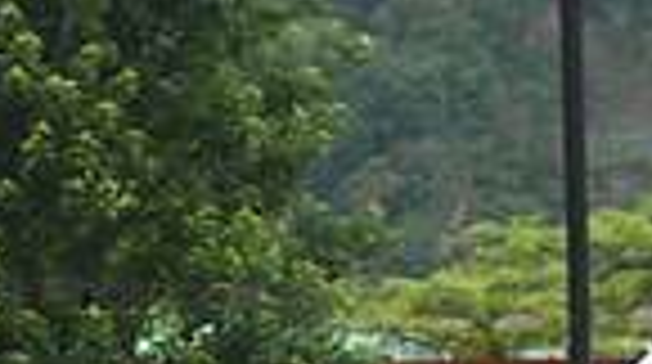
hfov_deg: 4.9
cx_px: -378
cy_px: 577
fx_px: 7612
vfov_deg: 2.7
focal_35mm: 441
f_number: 5
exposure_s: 1/320
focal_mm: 70
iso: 2000
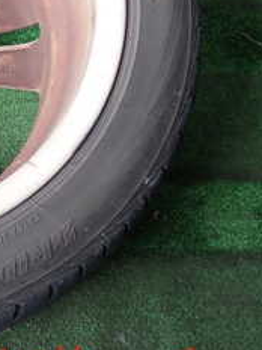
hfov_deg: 14.6
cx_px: -148
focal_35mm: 93
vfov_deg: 20.7
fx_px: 939
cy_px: 42
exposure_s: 1/80
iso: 160
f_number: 2.5
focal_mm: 6.37
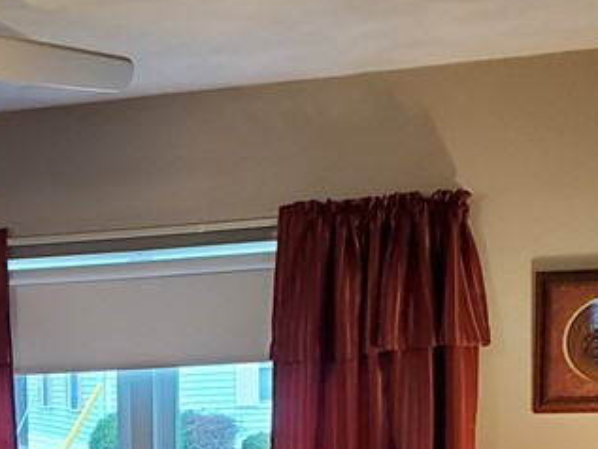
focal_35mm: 84
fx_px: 1452
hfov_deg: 22.2
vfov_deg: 16.9
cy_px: 519
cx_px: -25
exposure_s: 1/39
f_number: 2.4
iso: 400
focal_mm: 4.3
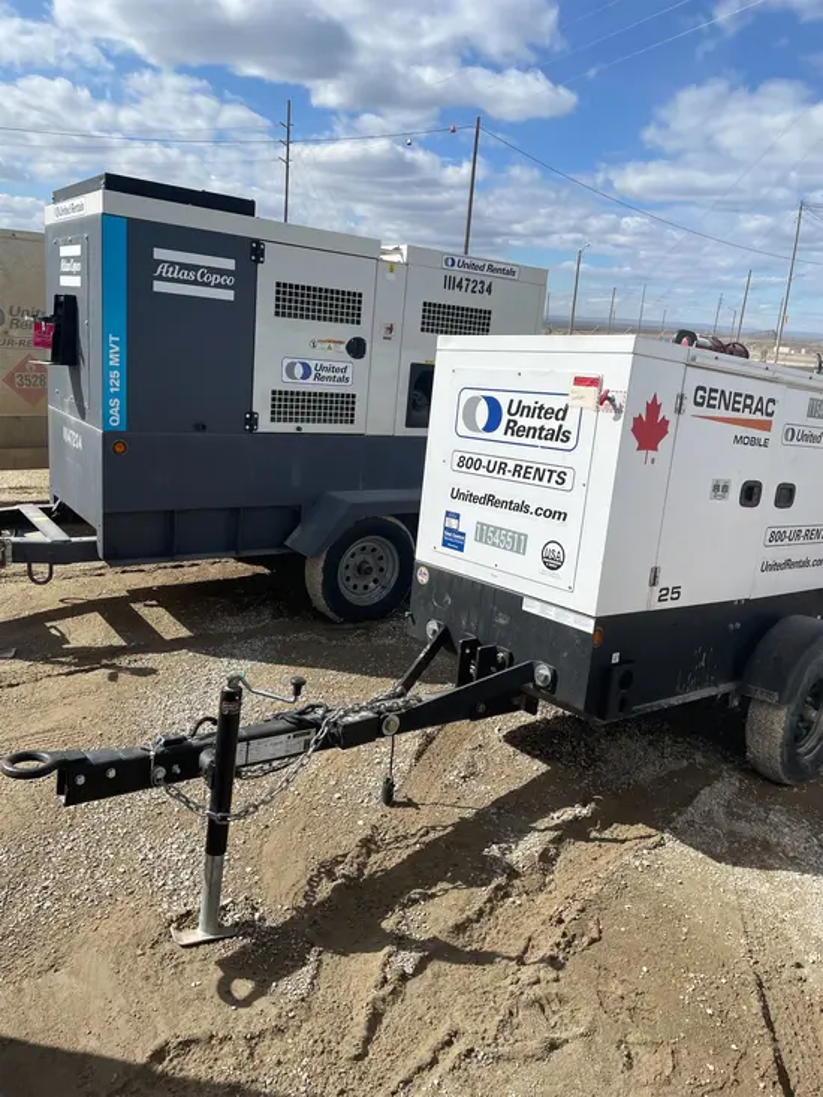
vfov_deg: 67.3
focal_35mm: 26
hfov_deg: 53.1
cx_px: 412
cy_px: 548
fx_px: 824
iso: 32
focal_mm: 4.2
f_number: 1.6
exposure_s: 1/5291
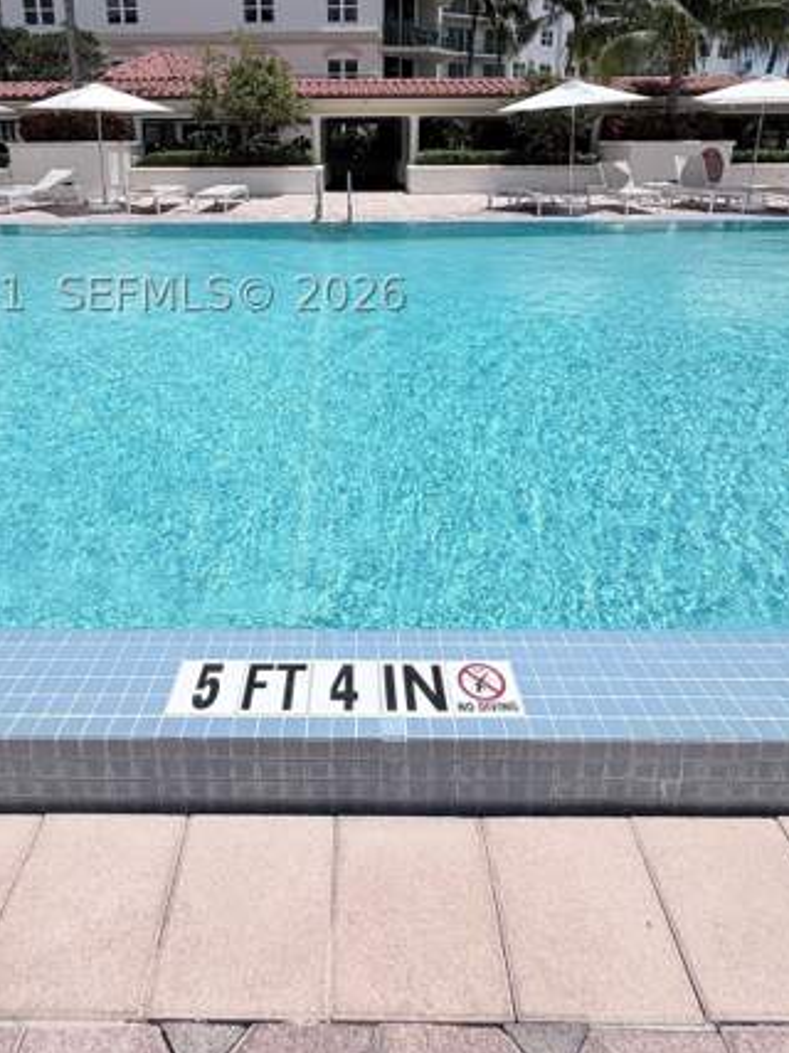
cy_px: 293
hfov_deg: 63.2
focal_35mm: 21
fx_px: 639
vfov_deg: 74.6
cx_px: 348
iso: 20
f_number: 2.2
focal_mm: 2.22
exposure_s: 1/1745
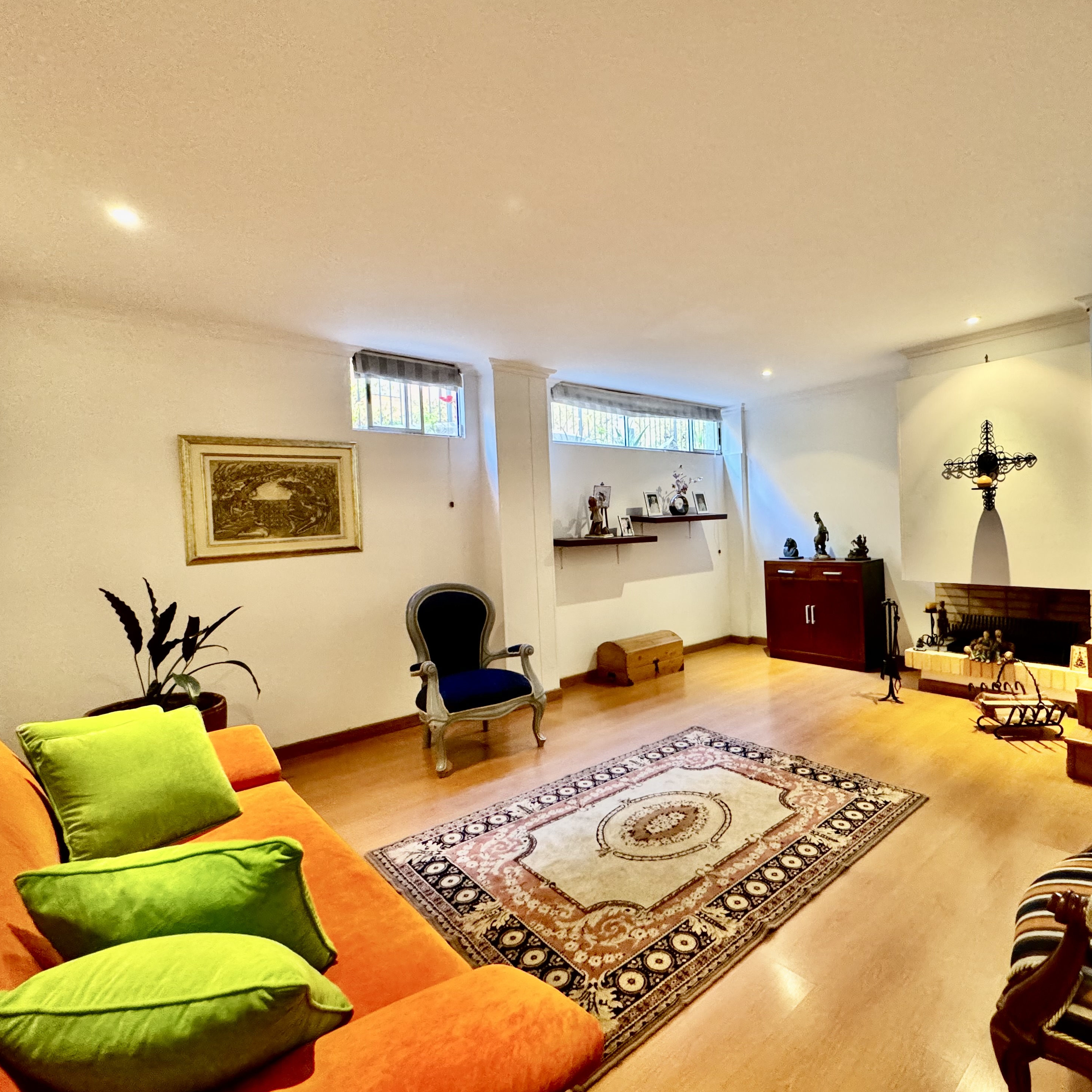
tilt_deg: +0.2
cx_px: 651
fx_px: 607
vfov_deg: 84.0
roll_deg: +2.5
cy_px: 533
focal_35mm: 17
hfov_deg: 83.0
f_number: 2.2
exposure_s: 1/60
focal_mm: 2.22
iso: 640
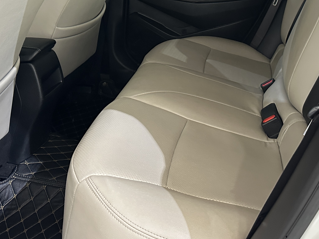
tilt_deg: -13.5
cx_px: 192
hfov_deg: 40.3
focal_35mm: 47
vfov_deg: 29.6
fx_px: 433
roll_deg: +1.9
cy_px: 24
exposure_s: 1/33
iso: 800
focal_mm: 6.86
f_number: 1.78
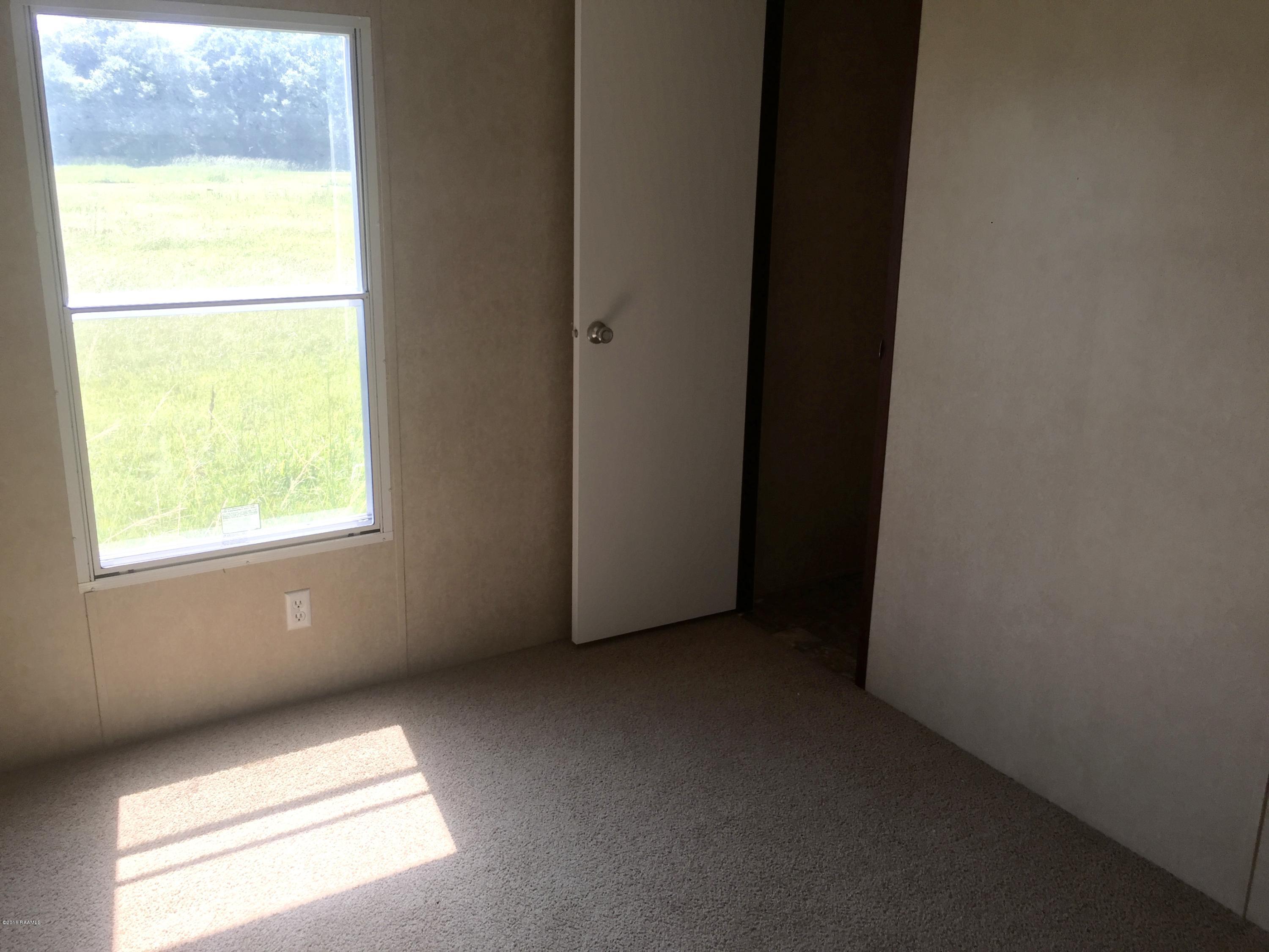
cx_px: 634
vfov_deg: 48.2
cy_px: 476
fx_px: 1063
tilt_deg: -15.9
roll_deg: -3.0
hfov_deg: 61.7
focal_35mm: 29
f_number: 2.2
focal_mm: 4.15
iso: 32
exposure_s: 1/185
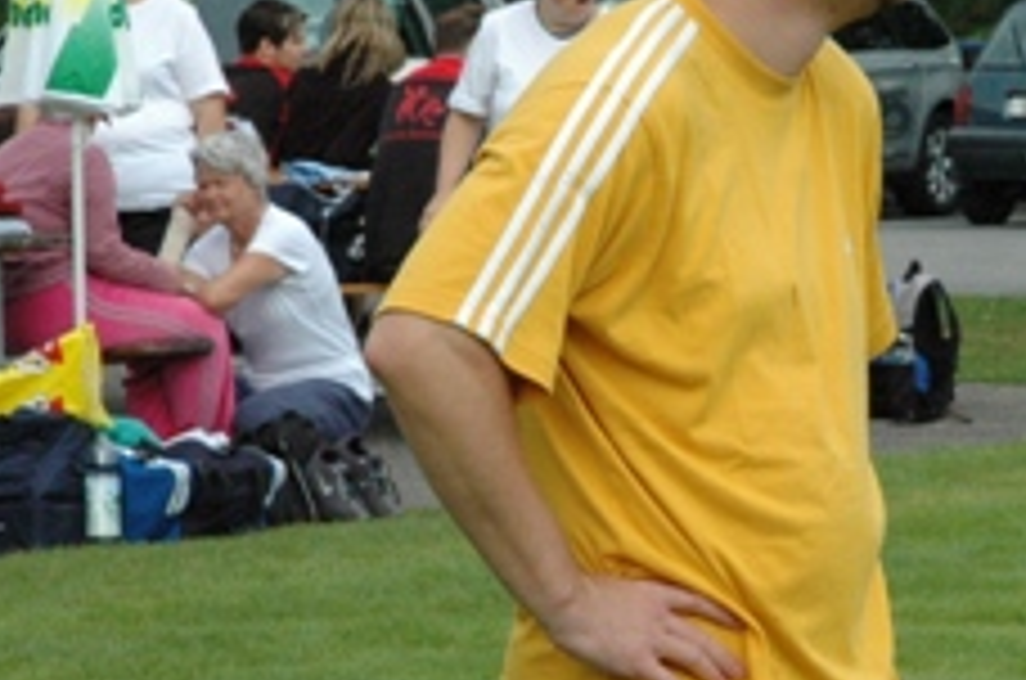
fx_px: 8390
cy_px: 214
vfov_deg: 4.6
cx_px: 765
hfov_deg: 7.0
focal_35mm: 295
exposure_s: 1/500
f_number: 11
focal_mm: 70
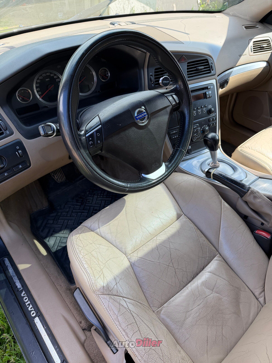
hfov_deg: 56.8
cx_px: 136
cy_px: 182
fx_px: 251
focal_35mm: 24
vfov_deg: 71.6
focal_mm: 6.76
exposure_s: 1/612
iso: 100
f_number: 1.78
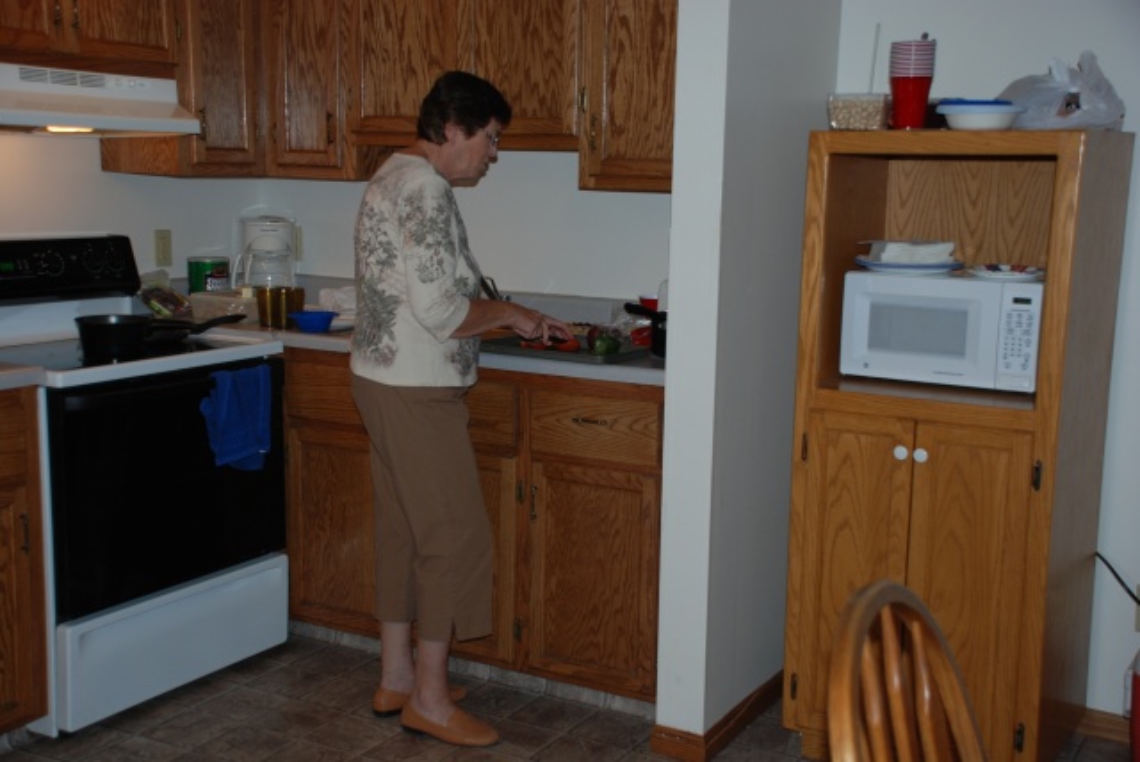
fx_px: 1474
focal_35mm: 46
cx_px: 570
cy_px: 381
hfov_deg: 42.3
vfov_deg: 29.0
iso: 200
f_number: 4.2
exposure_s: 1/60
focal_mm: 31
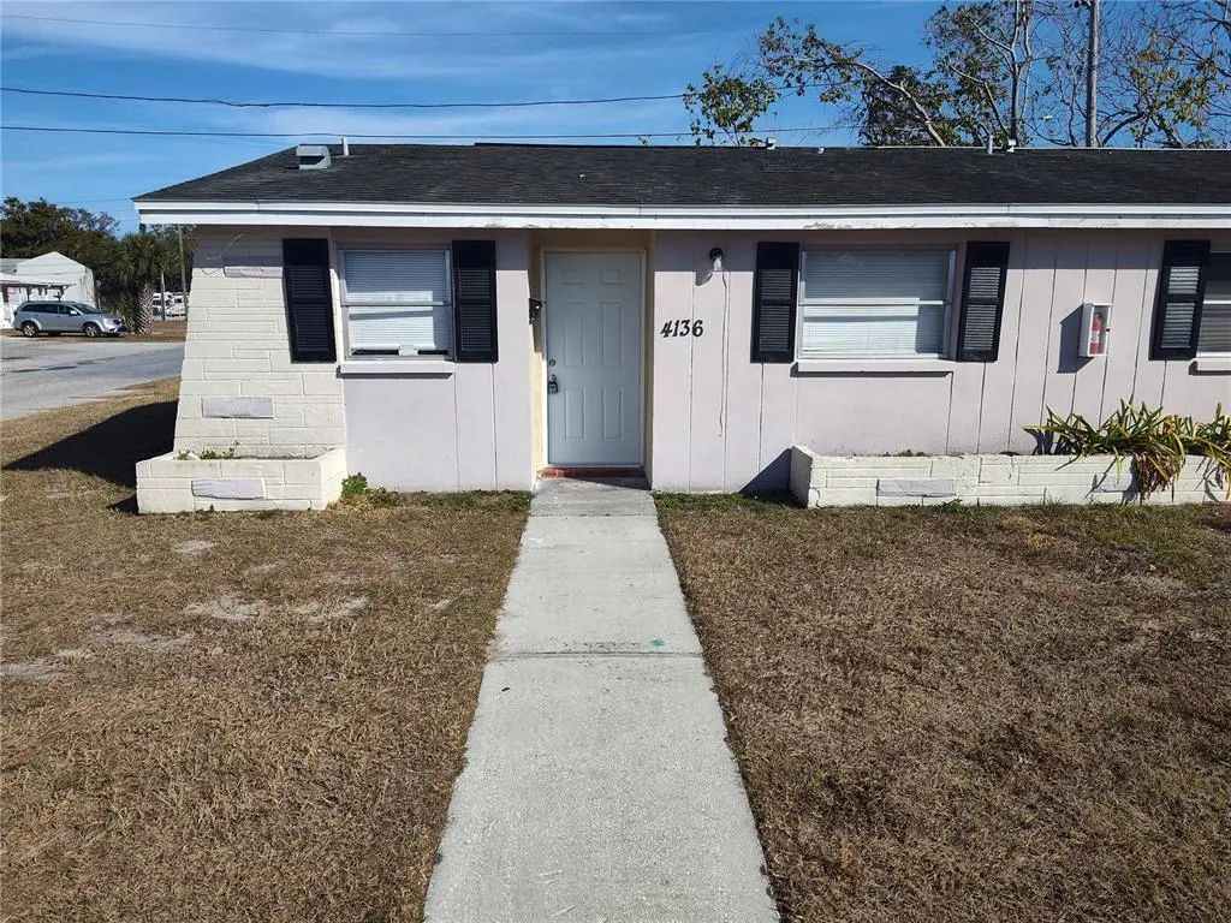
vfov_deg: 58.9
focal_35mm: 23
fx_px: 818
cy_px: 462
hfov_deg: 73.9
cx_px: 616
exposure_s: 1/2087
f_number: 1.8
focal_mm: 5.56
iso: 100
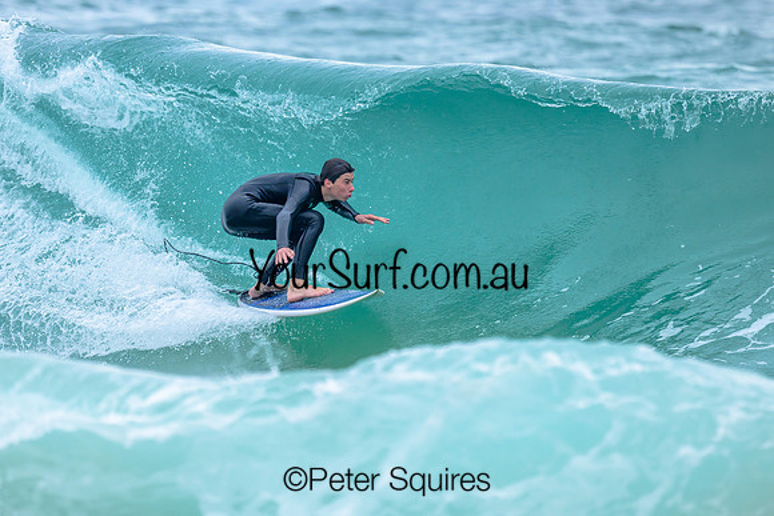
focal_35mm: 1100
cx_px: 331
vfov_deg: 1.3
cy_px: 246
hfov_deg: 1.9
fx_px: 23646
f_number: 6.3
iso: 560
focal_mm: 800
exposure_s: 1/2500
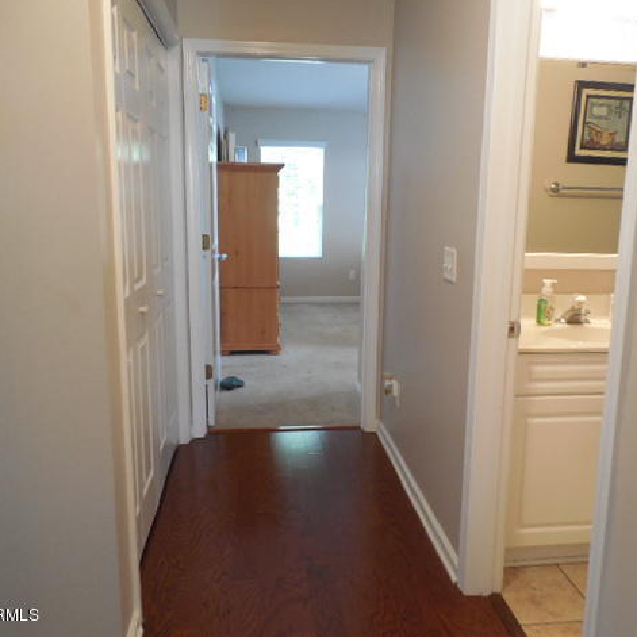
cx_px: 341
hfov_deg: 54.0
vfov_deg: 54.0
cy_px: 318
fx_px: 625
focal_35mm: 30
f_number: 3.3
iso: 400
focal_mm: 4.5
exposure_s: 1/15
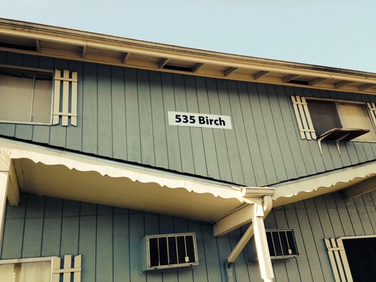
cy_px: 141
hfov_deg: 55.4
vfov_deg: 42.9
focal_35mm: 33
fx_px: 358
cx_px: 188
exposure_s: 1/475
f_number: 2.4
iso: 50
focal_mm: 4.12
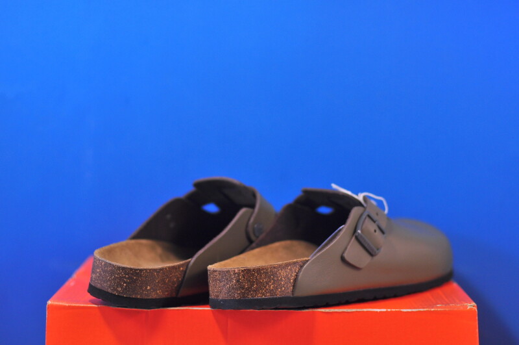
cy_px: 172
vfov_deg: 18.1
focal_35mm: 75
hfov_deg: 27.0
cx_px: 260
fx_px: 1080
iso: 250
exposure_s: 1/320
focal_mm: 50
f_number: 2.2
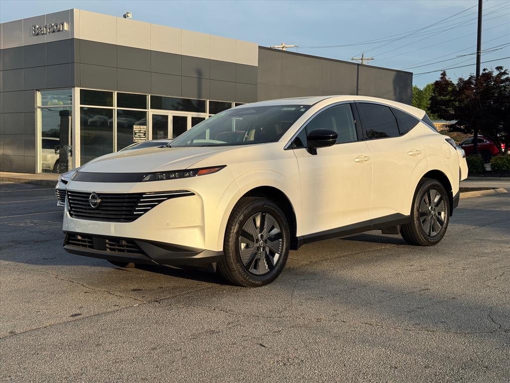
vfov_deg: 30.3
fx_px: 707
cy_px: 192
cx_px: 255
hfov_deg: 39.7
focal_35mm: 48
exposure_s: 1/3257
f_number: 1.78
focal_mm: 6.76
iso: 64
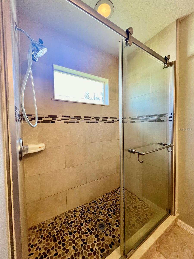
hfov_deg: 89.9
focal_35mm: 13
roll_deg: +0.7
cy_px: 130
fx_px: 97
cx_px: 97
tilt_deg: -2.5
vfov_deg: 106.2
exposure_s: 1/120
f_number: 1.8
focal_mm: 1.57
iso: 100
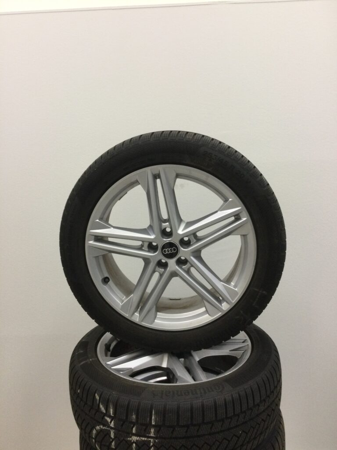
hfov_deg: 45.4
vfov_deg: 58.4
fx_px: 402
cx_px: 168
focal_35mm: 31
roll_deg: +3.4
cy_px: 225
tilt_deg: -10.0
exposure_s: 1/33
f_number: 2.4
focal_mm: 3.3
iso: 125
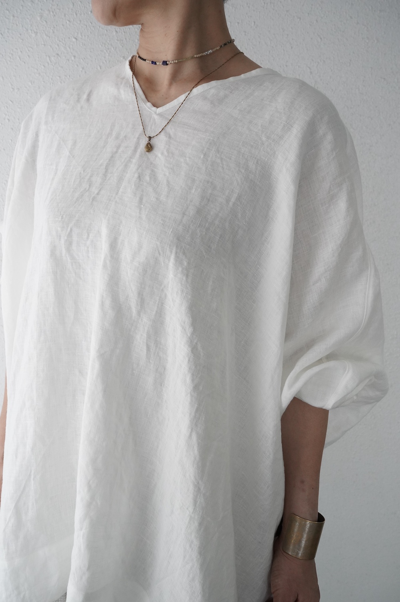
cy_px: 301
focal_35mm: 33
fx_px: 551
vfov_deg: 57.3
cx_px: 200
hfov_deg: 39.9
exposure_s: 1/80
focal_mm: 33
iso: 5000
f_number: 9
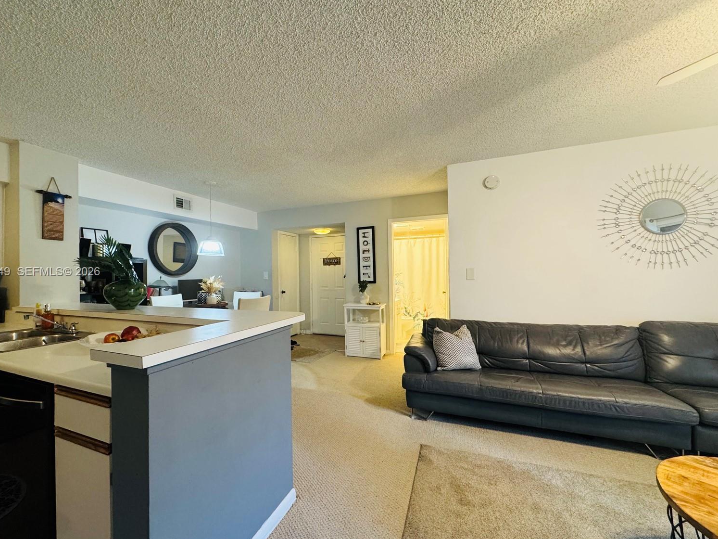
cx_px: 335
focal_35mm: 15
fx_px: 311
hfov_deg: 98.0
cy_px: 272
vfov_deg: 81.8
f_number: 2.2
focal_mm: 2.22
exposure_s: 1/60
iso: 250
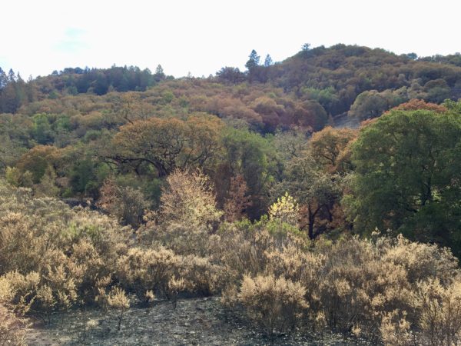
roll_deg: +1.0
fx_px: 386
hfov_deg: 61.7
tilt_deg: -0.5
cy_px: 173
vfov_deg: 48.2
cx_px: 230
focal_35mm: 29
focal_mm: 4.15
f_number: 2.2
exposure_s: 1/444
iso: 25
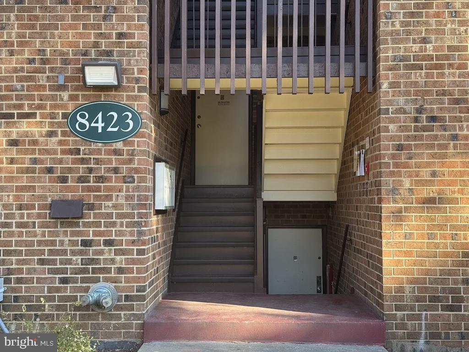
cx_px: 234
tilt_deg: +1.6
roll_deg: -0.4
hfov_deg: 39.7
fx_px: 650
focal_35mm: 48
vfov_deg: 30.3
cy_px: 176
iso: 64
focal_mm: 6.76
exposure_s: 1/199
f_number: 1.78
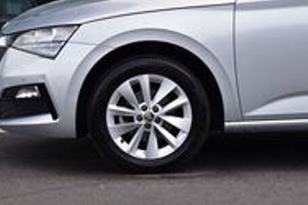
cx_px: 157
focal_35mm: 152
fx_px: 1295
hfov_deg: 13.6
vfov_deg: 9.0
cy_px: 108
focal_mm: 95
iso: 400
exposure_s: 1/250
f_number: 10
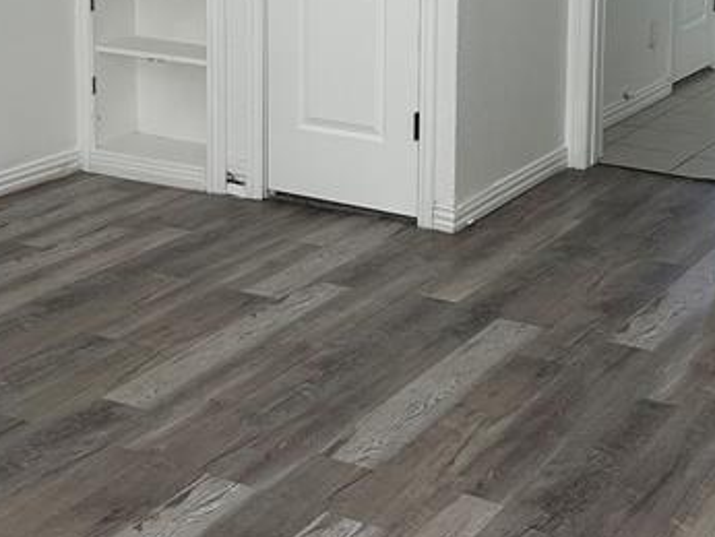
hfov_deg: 27.4
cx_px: 405
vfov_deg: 20.0
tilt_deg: -8.3
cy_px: -14
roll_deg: -1.3
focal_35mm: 71
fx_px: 1468
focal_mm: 6.86
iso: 100
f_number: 1.78
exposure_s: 1/121
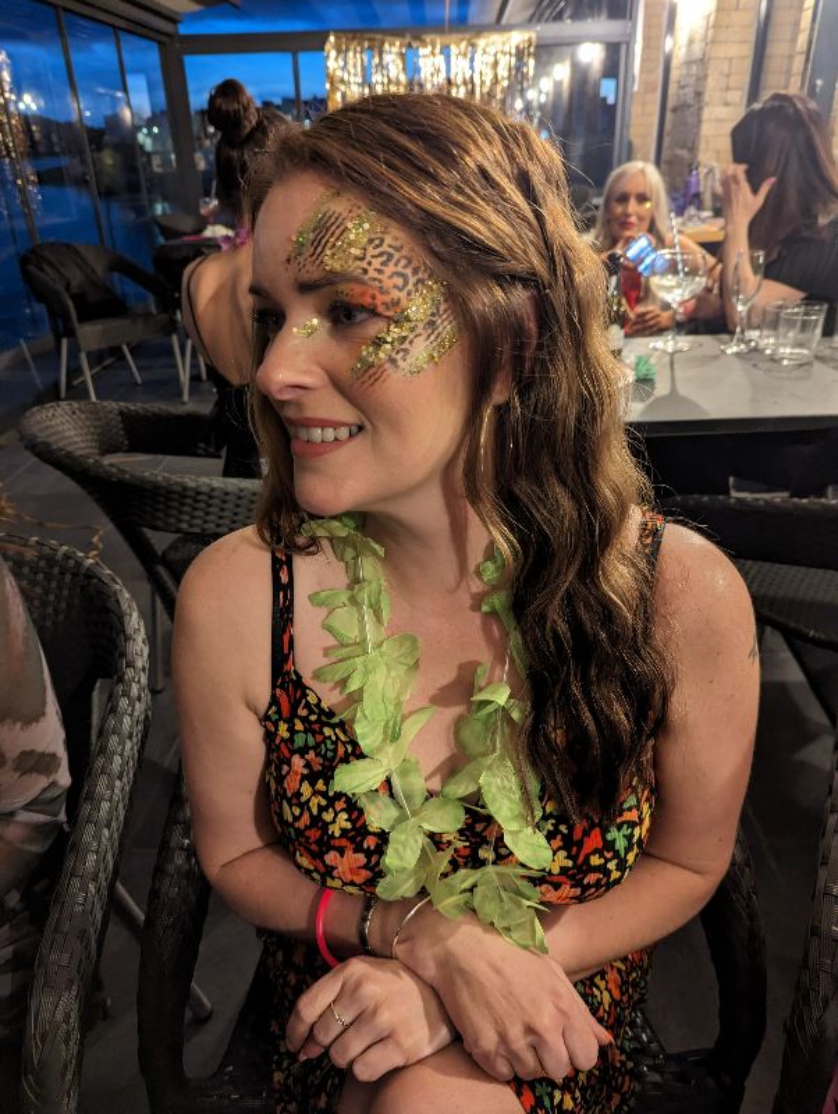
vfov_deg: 71.5
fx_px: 773
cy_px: 557
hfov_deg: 56.9
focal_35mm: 24
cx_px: 419
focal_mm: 6.81
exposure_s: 1/23.8
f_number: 1.85
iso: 599
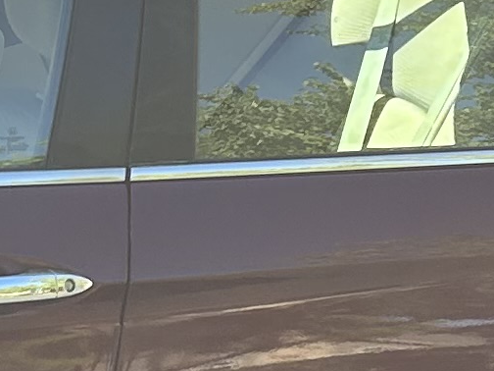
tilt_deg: -15.9
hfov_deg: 9.4
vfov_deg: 7.1
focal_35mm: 208
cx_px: -20
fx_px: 2968
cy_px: 338
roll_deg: -1.8
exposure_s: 1/604
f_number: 1.5
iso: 50
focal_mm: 5.7
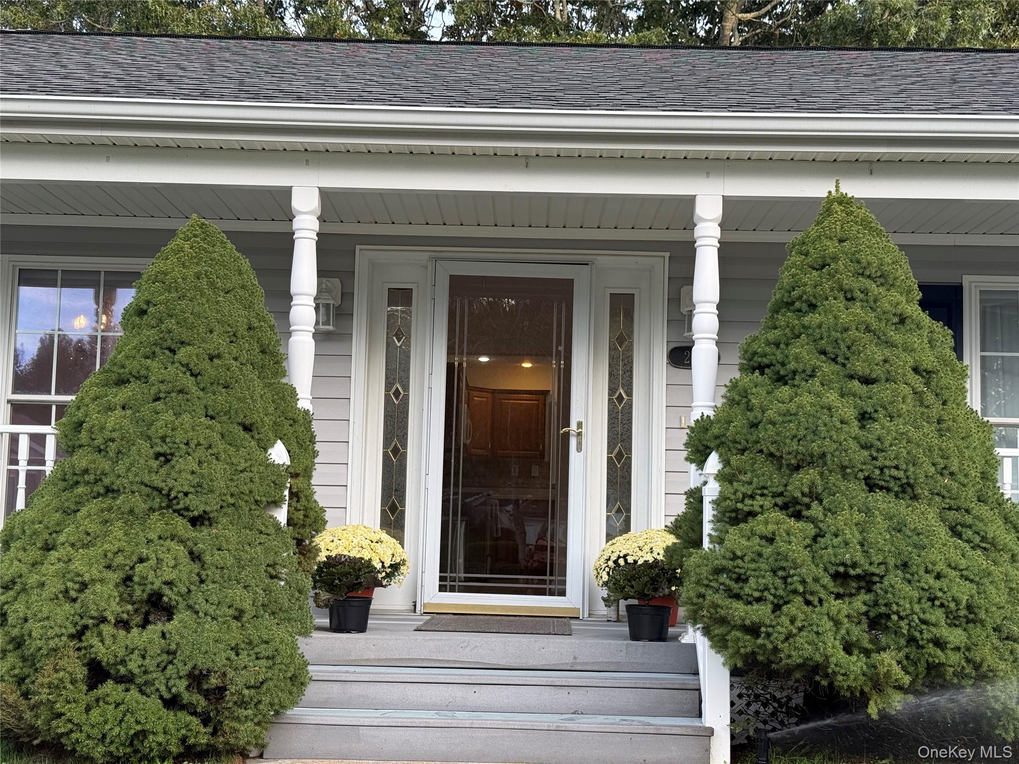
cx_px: 510
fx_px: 1413
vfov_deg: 30.3
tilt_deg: +5.9
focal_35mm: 48
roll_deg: -1.7
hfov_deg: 39.7
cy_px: 382
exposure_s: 1/469
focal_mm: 6.76
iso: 80
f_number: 1.78
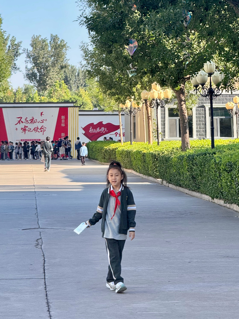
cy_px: 160
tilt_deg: -3.4
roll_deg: +0.2
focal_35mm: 120
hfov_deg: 12.3
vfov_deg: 16.4
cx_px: 120
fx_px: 1105
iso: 50
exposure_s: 1/232
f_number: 2.8
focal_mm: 15.66
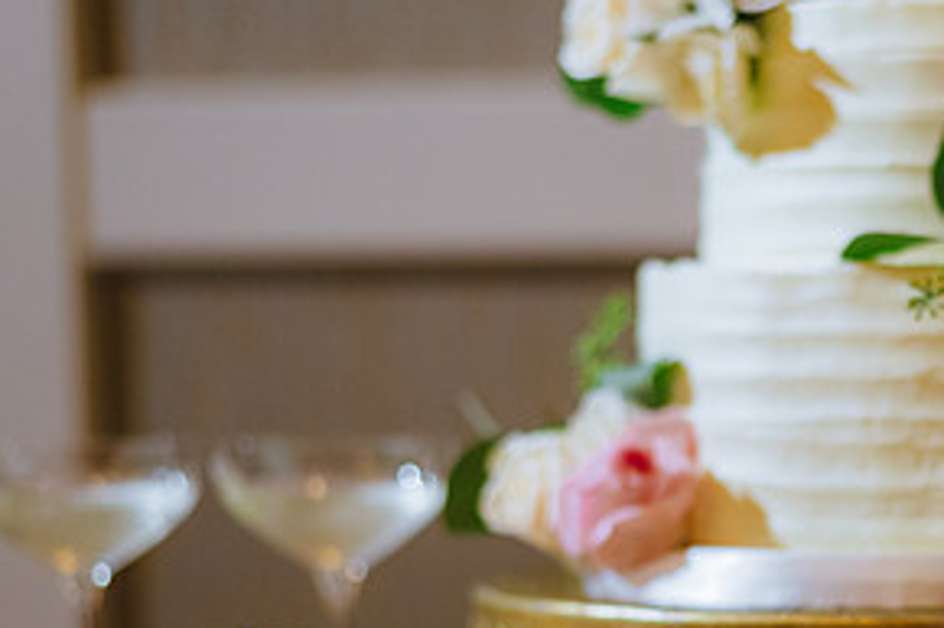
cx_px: 915
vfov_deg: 13.5
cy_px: 571
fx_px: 2621
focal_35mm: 100
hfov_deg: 19.9
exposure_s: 1/80
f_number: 2.2
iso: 1600
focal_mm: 50
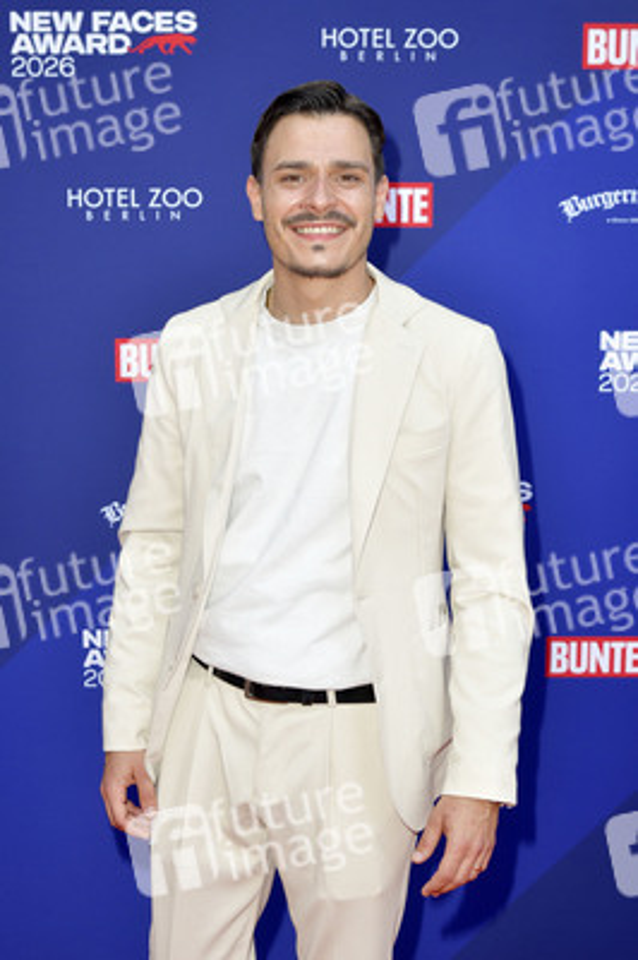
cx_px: 319
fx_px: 1331
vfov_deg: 39.6
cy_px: 480
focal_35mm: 50
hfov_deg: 26.9
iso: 640
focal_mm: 50
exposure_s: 1/200
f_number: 6.3
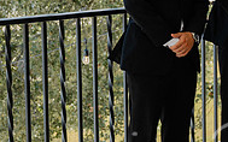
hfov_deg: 15.7
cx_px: 301
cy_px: 11
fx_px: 783
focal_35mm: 126
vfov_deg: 10.3
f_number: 2.8
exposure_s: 1/125
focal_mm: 37
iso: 40
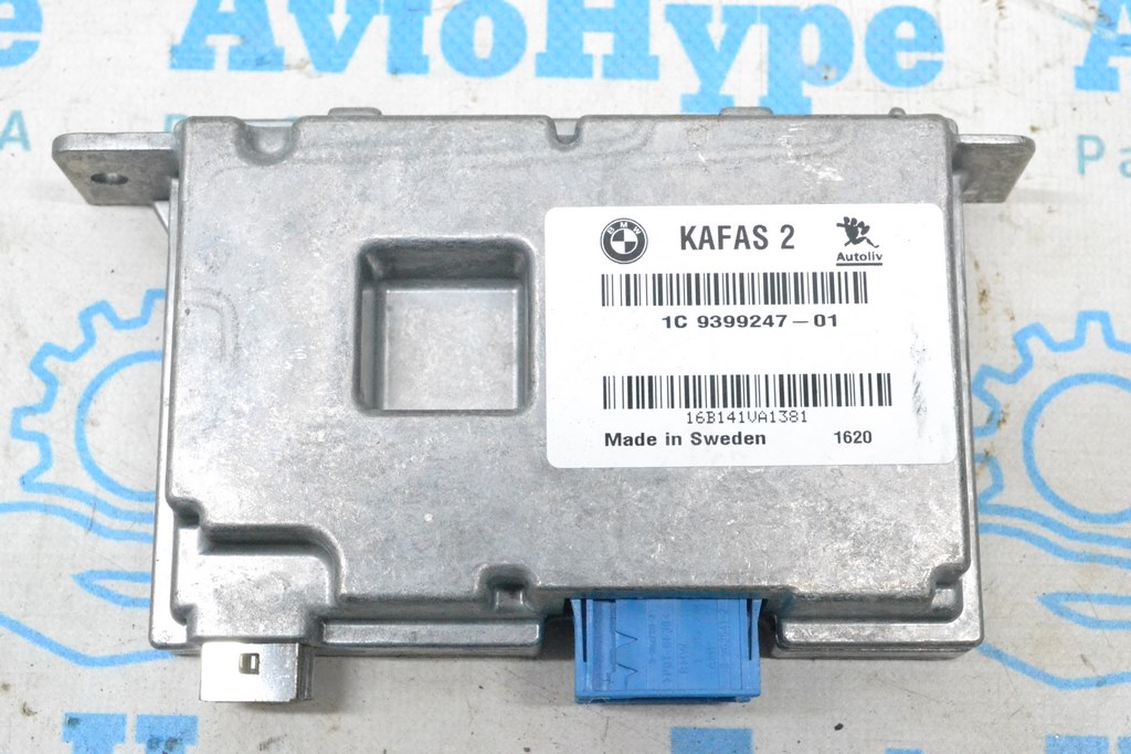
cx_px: 566
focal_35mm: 57
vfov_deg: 23.8
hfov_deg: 35.0
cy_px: 377
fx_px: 1791
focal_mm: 38
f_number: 9
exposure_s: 1/160
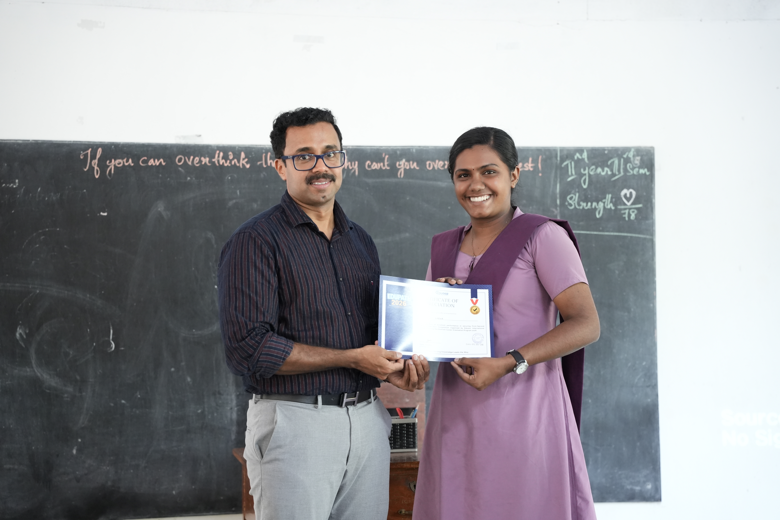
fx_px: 1517
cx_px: 390
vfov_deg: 19.5
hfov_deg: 28.8
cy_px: 260
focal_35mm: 70
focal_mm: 70
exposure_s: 1/100
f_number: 2.8
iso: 3200
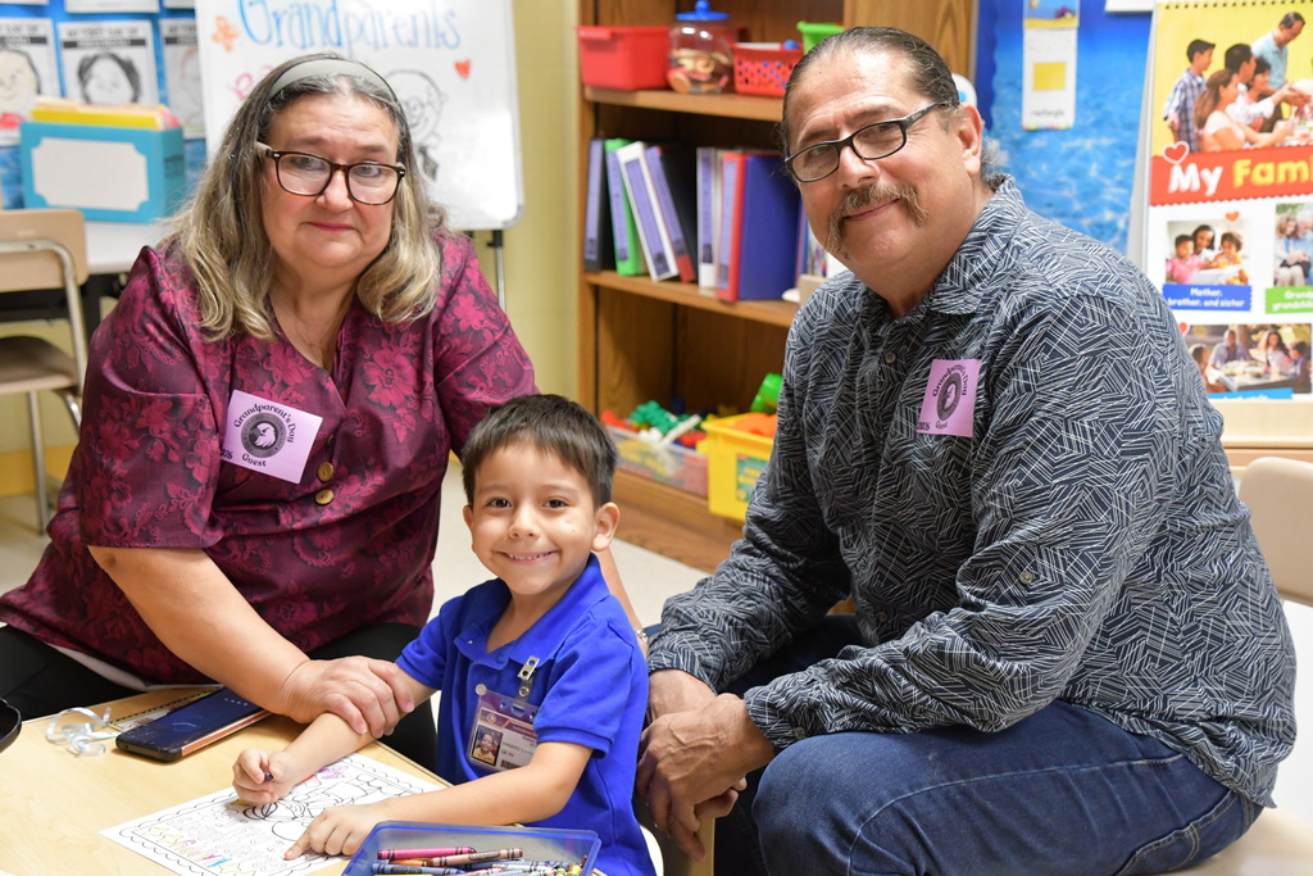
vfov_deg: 23.8
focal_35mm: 57
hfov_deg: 35.0
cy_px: 438
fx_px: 2079
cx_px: 656
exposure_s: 1/80
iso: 2500
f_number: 4.5
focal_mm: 38
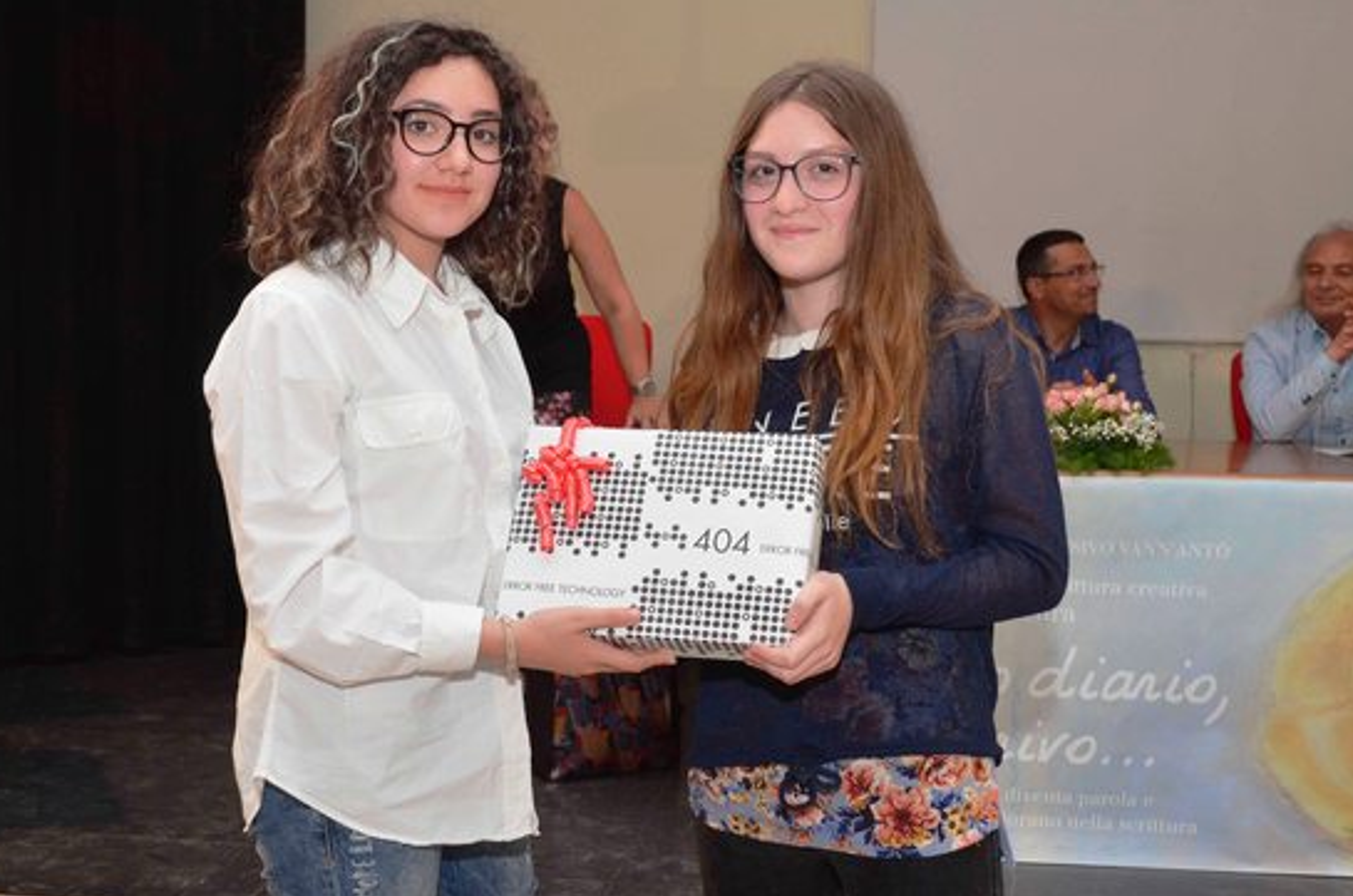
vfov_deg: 30.0
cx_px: 670
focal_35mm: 45
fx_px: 1671
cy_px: 446
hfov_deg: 44.1
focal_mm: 27
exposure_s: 1/100
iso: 900
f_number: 6.7
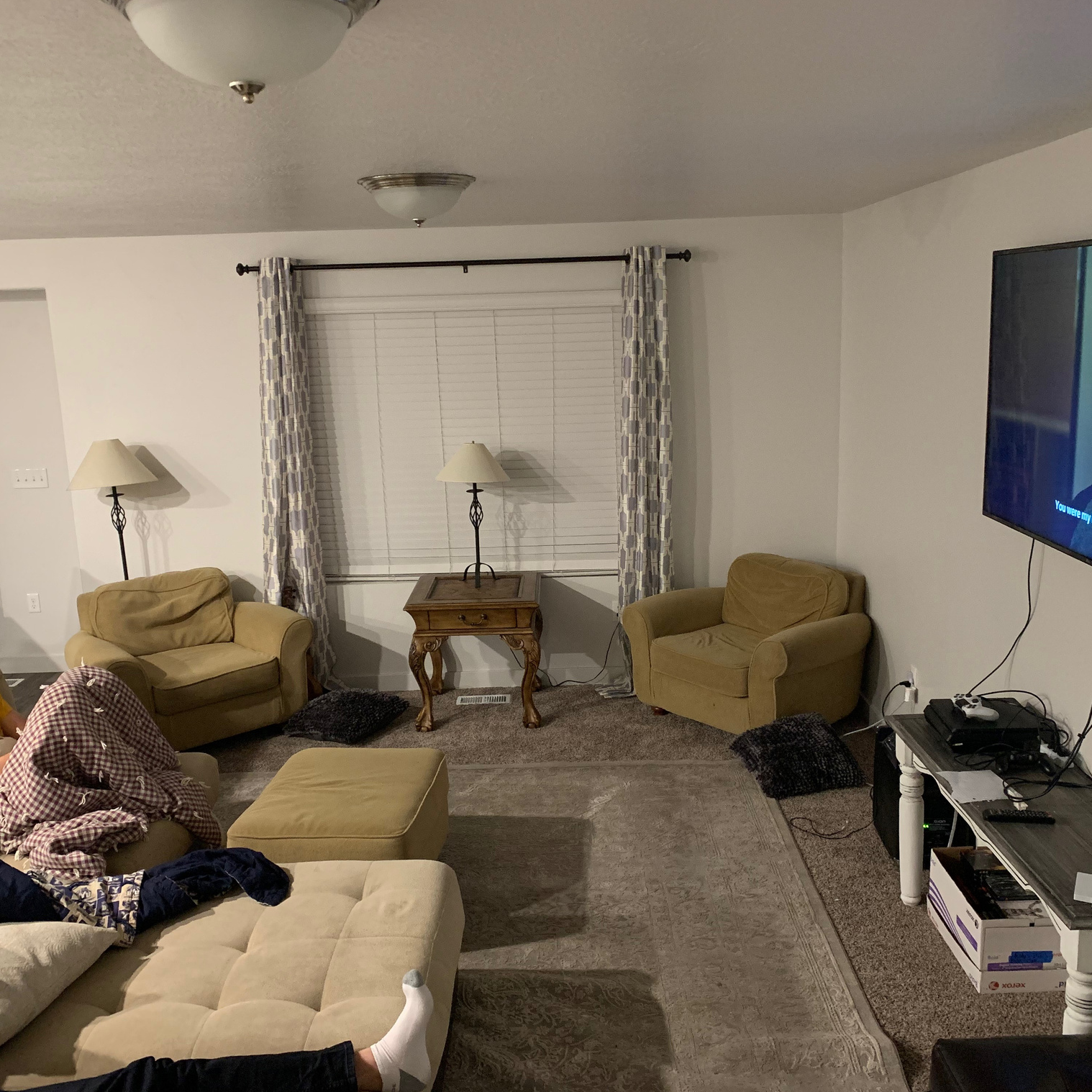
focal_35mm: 31
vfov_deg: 52.5
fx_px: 1106
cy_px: 550
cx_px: 548
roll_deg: +1.6
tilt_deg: -11.0
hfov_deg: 52.5
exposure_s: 1/30
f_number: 1.8
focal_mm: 4.25
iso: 640
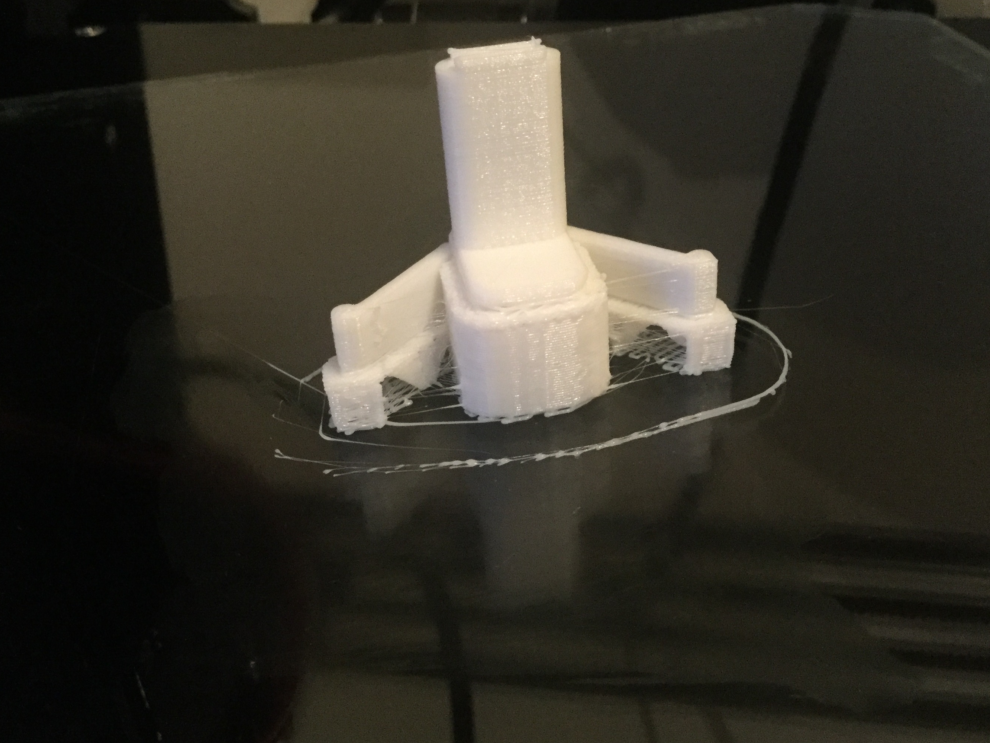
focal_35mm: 38
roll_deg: +3.4
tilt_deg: -33.0
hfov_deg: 49.0
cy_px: 329
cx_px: 521
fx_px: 1087
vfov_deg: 37.7
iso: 400
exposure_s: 1/15
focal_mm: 3.3
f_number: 2.4
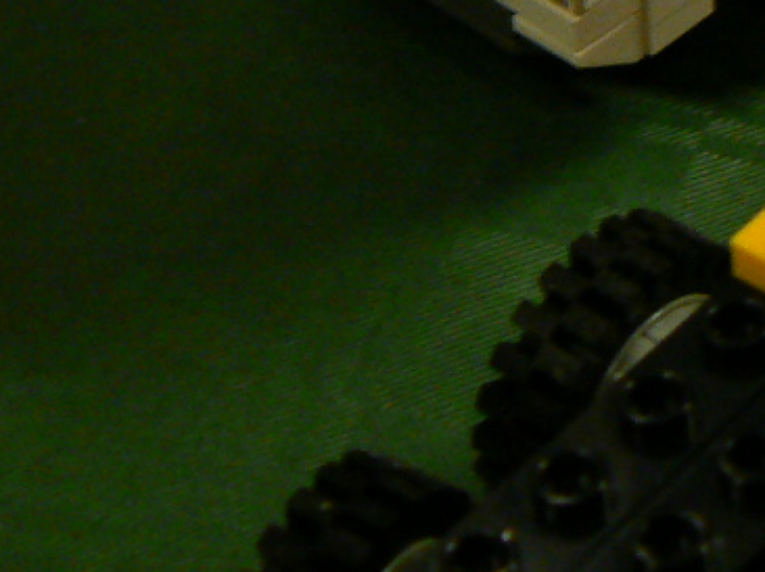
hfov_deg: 15.2
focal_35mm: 126
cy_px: -405
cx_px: 884
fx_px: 2783
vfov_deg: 11.1
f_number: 2.8
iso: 200
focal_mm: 6
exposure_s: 1/30
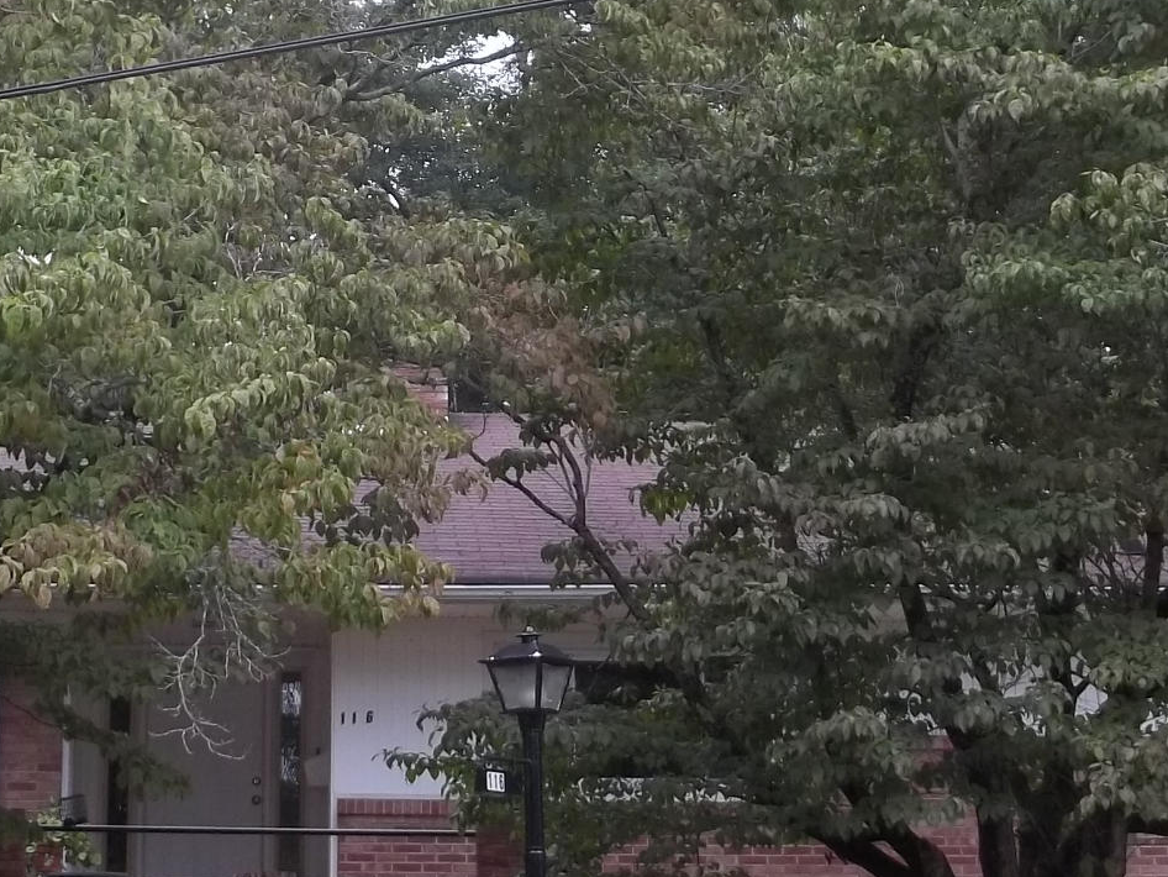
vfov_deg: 15.8
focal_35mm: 93
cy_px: 151
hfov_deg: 21.0
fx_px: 3139
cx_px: 407
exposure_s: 1/400
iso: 64
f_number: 3.3
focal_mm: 5.9
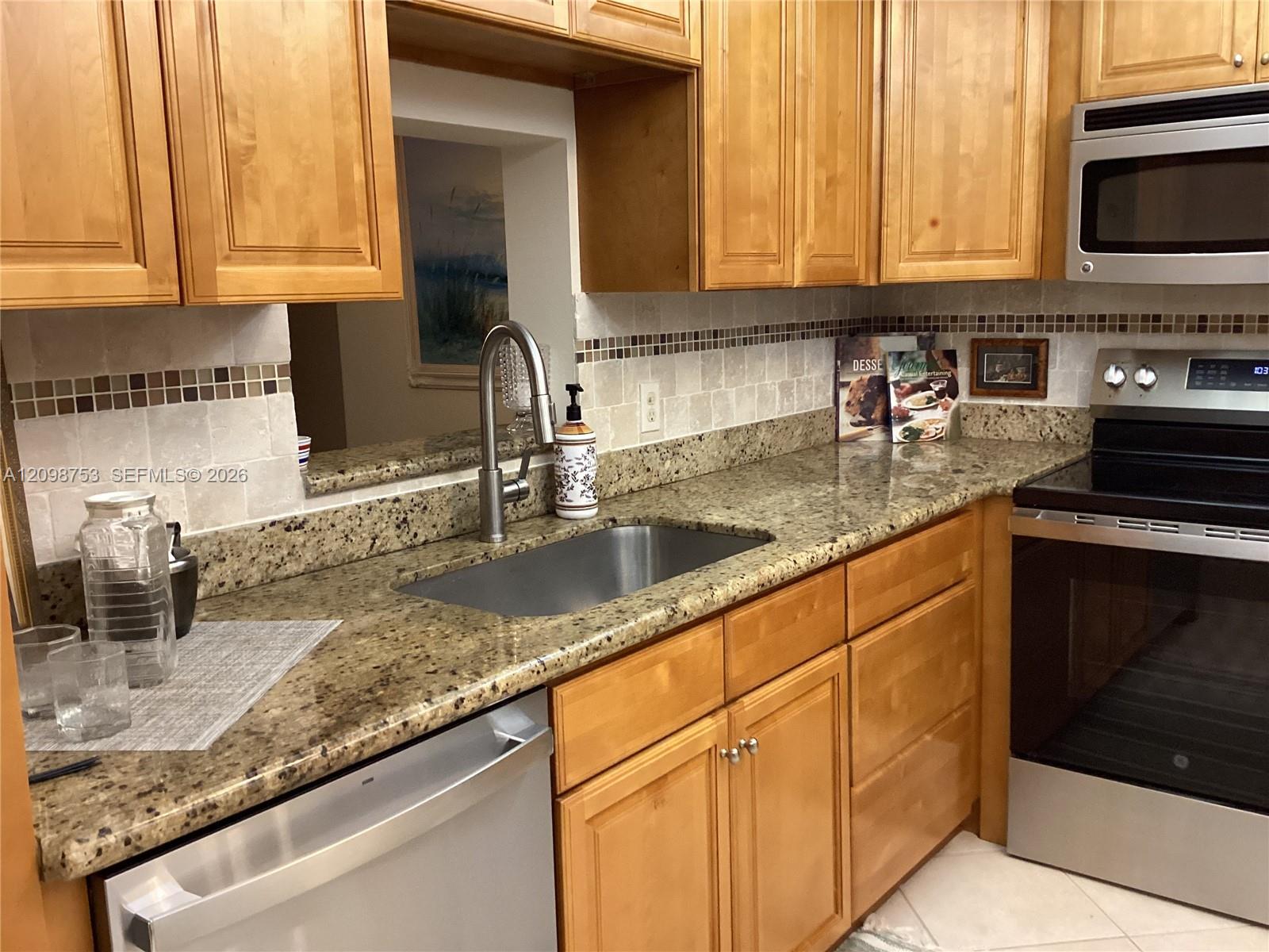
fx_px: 1136
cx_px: 634
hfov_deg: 58.4
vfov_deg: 45.4
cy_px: 476
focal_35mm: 31
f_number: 2.4
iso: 250
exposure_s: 1/60
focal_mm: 3.3
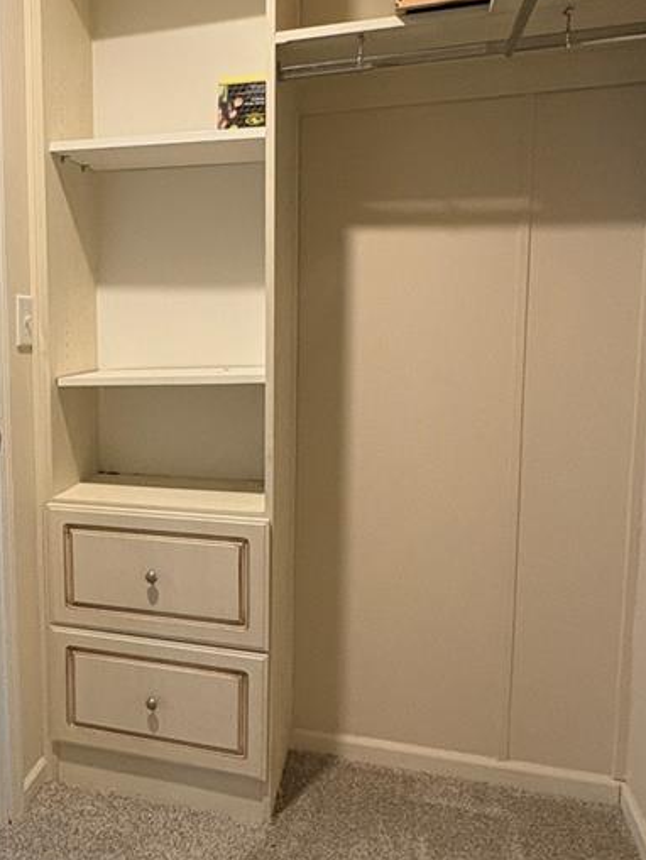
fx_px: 821
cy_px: 404
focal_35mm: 33
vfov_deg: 55.3
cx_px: 96
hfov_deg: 40.5
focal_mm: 2.22
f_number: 2.2
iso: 400
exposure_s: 1/60
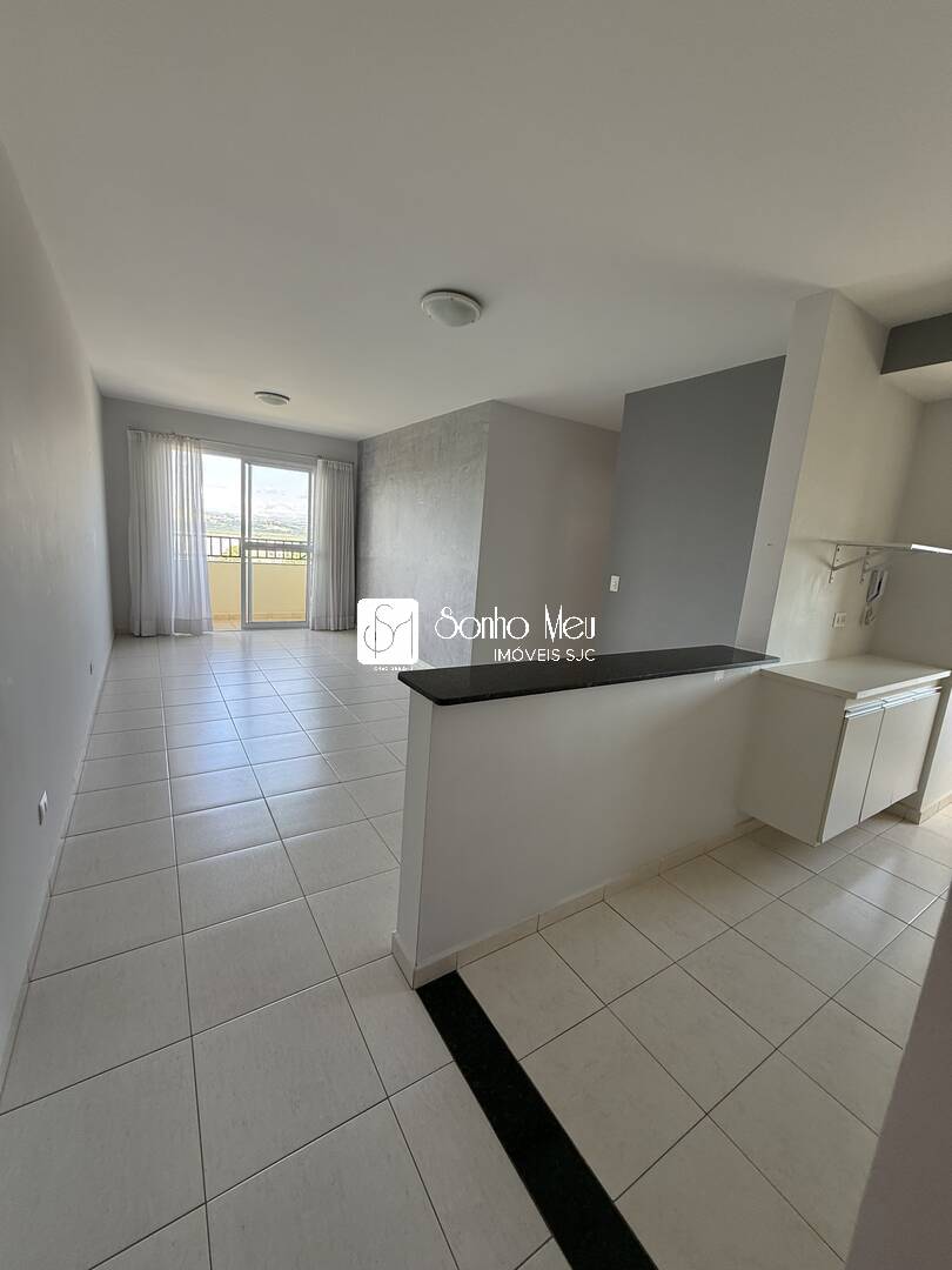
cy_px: 635
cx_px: 476
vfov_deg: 102.1
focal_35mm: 14
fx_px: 513
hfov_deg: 85.7
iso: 125
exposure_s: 1/99
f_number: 2.2
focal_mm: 2.22
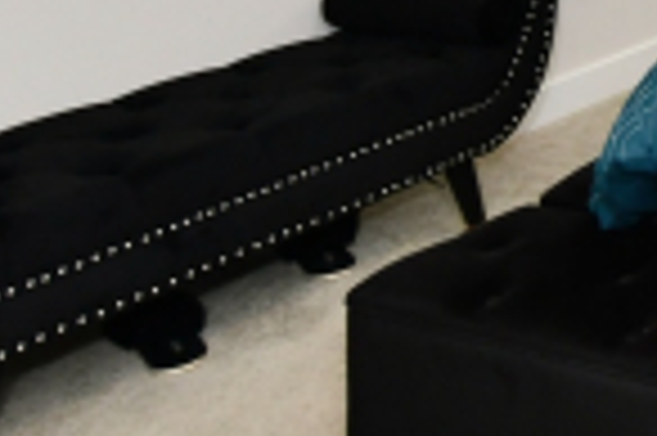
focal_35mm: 72
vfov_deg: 16.3
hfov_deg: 20.8
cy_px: -319
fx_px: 1313
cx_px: 1138
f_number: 6.3
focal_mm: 14
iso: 640
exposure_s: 1/60
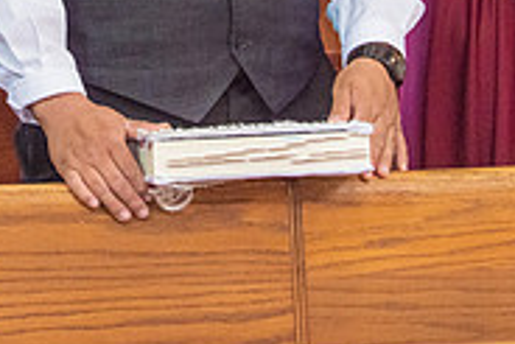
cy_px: -172
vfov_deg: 6.2
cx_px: 143
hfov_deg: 9.3
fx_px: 3164
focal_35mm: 221
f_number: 2.8
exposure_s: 1/250
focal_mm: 70
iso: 2000
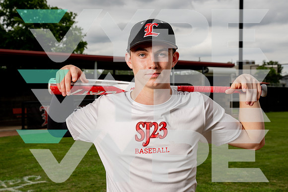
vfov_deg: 24.6
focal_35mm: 55
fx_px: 441
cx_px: 139
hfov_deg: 36.1
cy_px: 94
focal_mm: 51
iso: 50
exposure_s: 1/250
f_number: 8
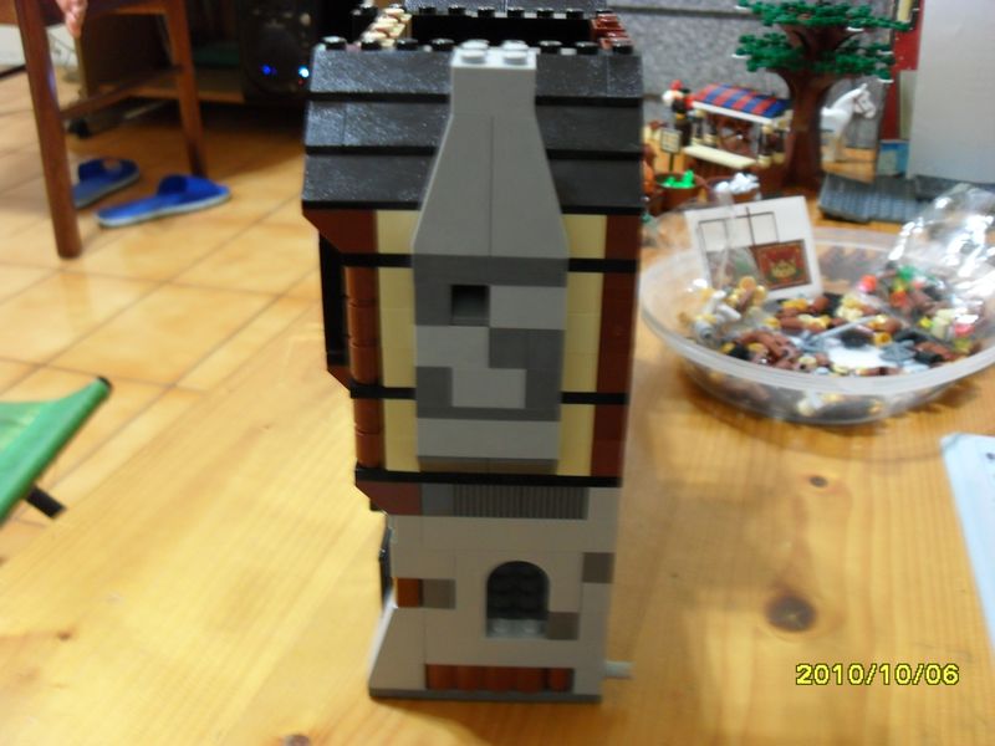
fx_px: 1006
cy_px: 373
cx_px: 498
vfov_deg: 40.7
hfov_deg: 52.6
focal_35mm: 35
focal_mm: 6.2
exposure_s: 1/6
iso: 200
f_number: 2.8
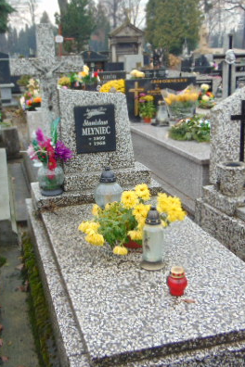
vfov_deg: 46.4
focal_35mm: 42
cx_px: 97
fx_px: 429
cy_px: 184
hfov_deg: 31.8
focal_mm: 4.5
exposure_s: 1/80
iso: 80
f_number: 3
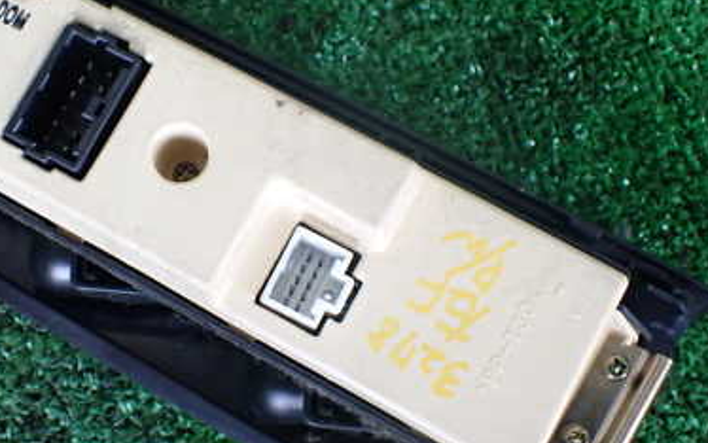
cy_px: 223
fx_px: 984
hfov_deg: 39.0
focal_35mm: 51
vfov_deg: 25.4
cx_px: 225
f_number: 2.3
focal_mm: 5.4
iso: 400
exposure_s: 1/125
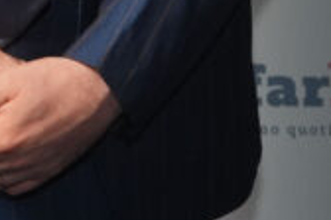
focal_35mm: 264
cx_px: 627
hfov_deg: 7.5
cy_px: -324
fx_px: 2427
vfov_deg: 5.0
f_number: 5.6
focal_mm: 37
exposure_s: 1/160
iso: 1600
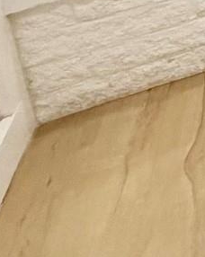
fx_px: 745
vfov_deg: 14.9
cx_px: 828
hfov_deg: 8.1
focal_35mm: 98
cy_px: -296
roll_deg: -0.3
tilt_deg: -11.6
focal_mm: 2.22
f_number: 2.2
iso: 320
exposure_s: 1/120
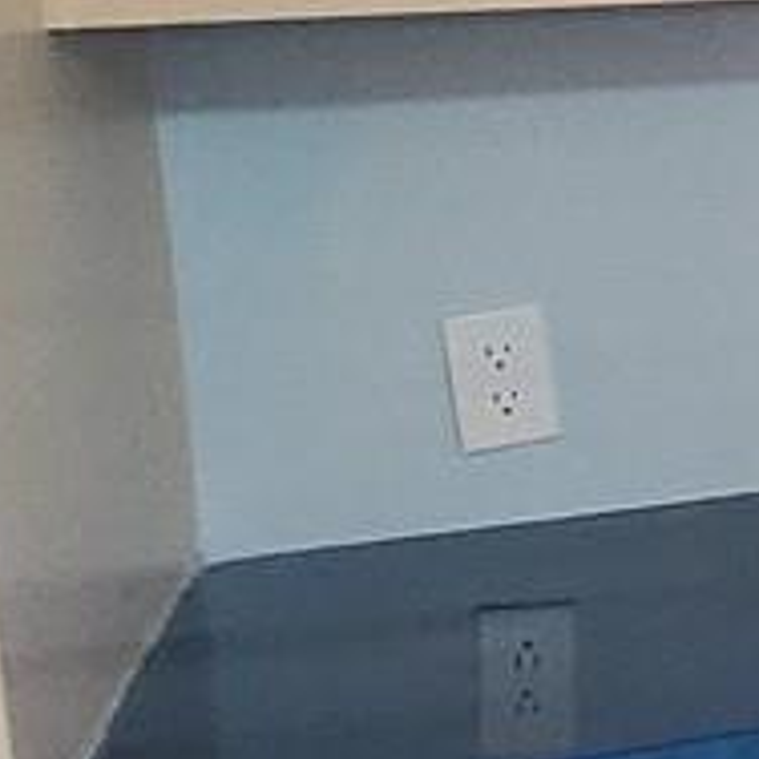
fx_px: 2431
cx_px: 2148
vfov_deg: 17.5
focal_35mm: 98
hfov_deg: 11.7
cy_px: 93
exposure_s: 1/60
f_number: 2.2
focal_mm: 1.8
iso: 500
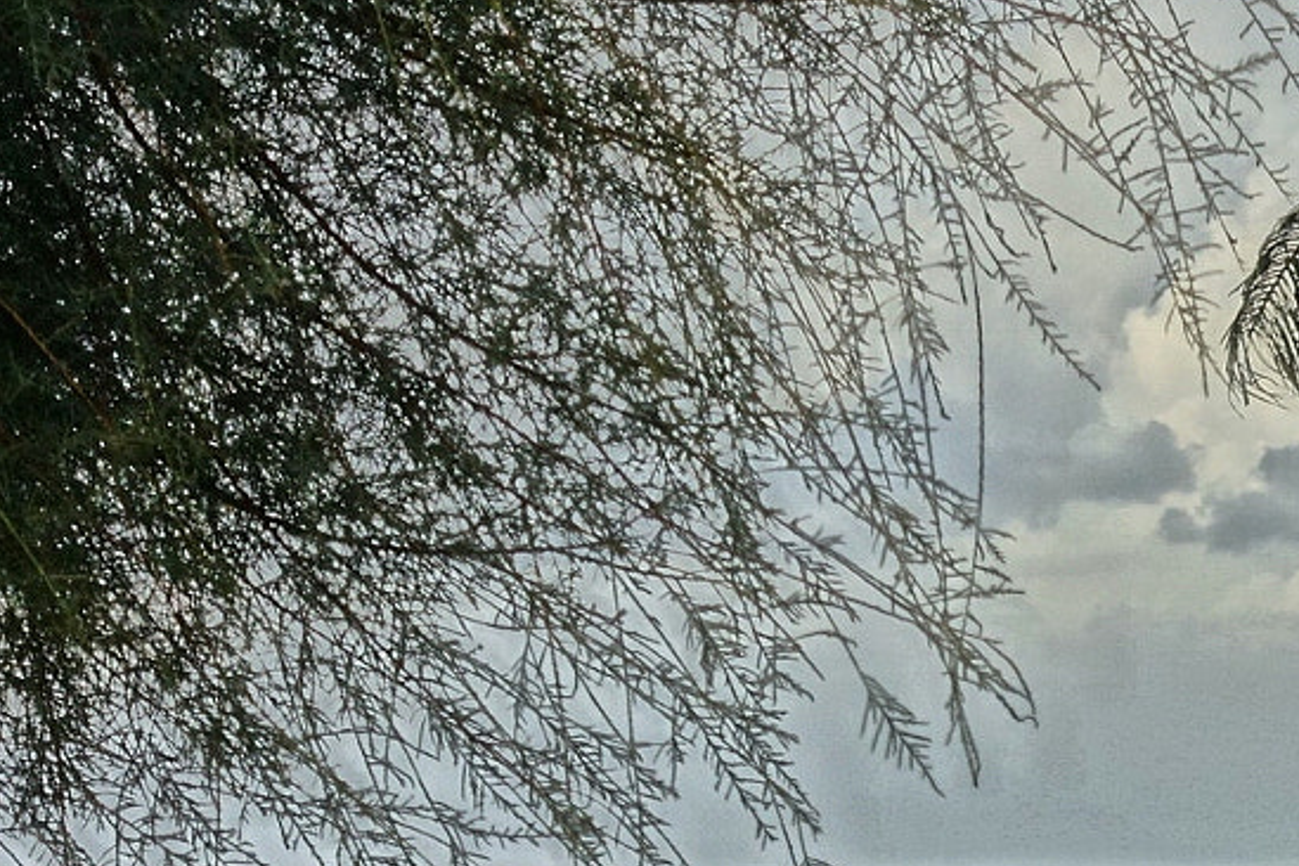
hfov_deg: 10.0
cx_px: 1325
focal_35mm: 204
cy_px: 1153
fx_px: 7360
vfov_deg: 6.7
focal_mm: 25.7
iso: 100
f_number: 4
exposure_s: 1/400
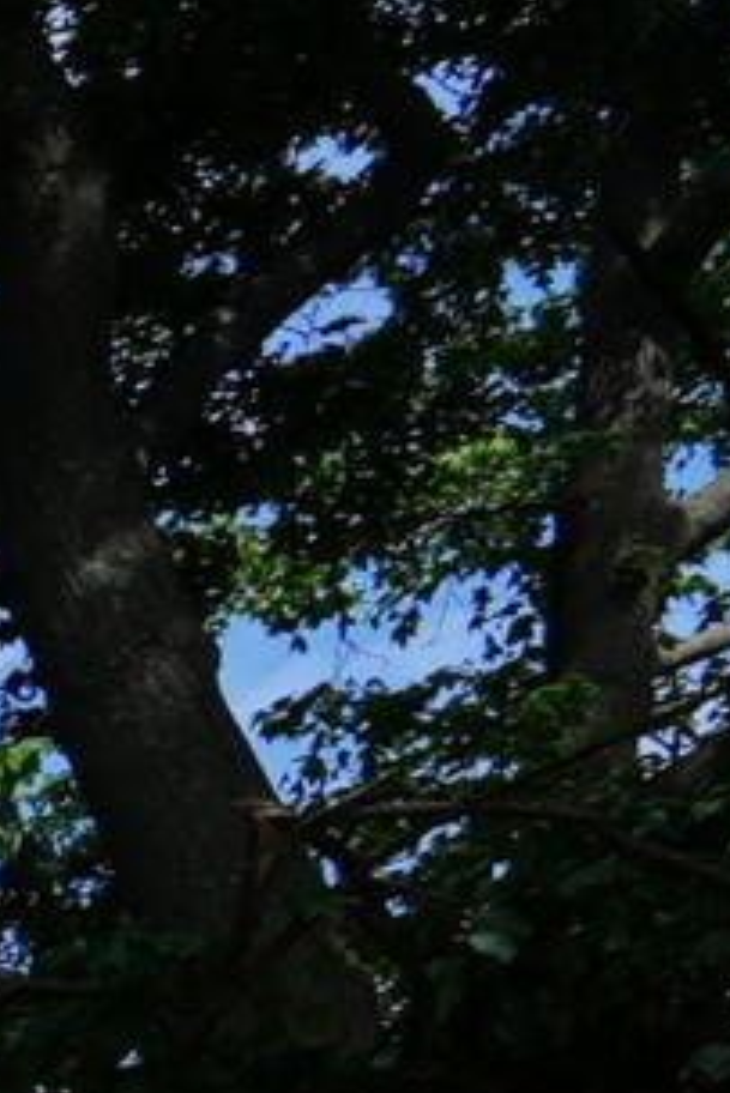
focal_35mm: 163
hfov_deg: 4.5
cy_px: 2729
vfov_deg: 10.6
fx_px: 4950
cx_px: -4301
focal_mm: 16.5
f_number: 9
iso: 125
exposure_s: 1/320
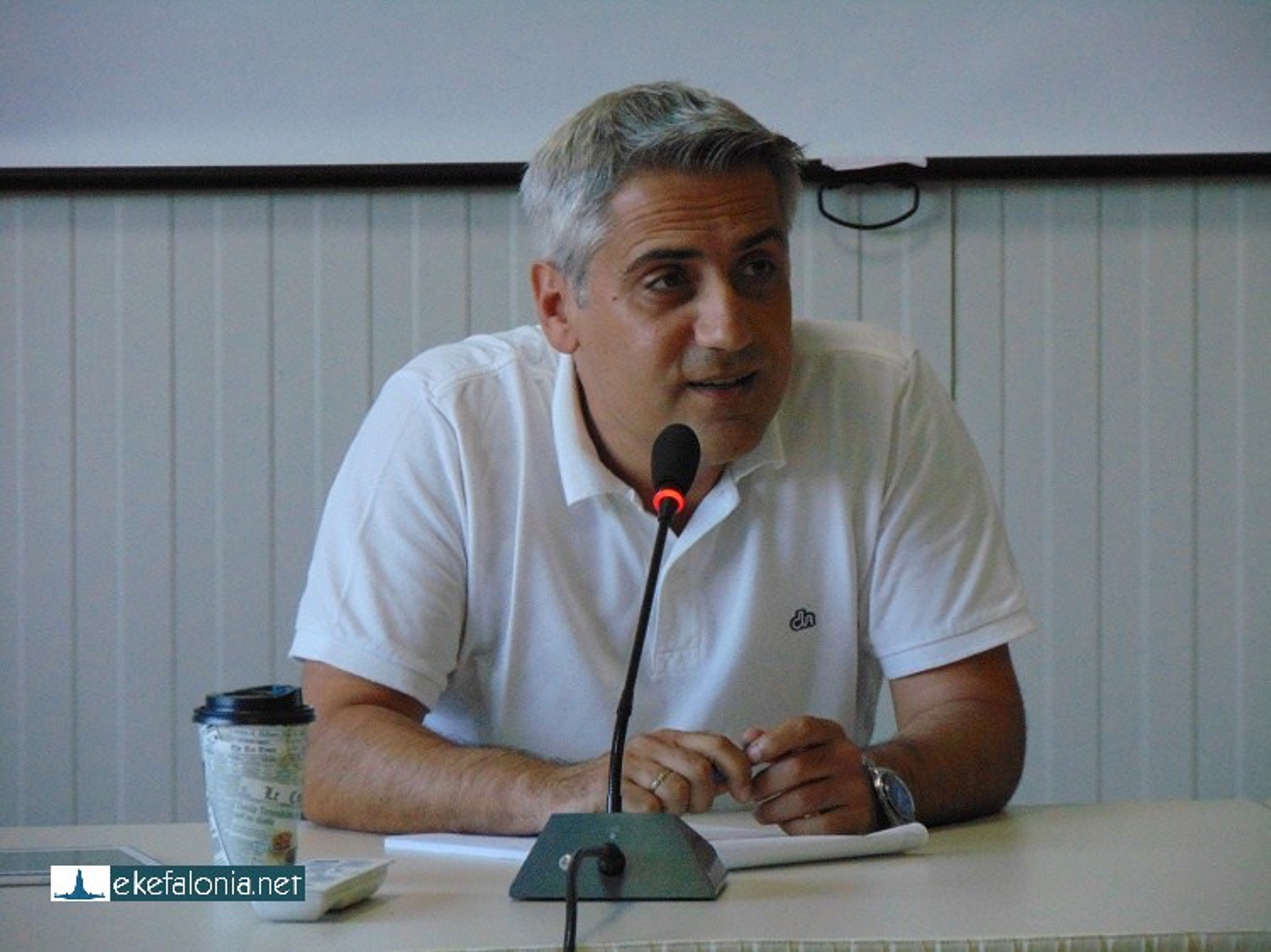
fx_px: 11269
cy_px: 476
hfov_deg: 6.5
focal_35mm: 307
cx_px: 636
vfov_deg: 4.8
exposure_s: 1/80
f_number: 4.2
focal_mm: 55.1
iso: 400
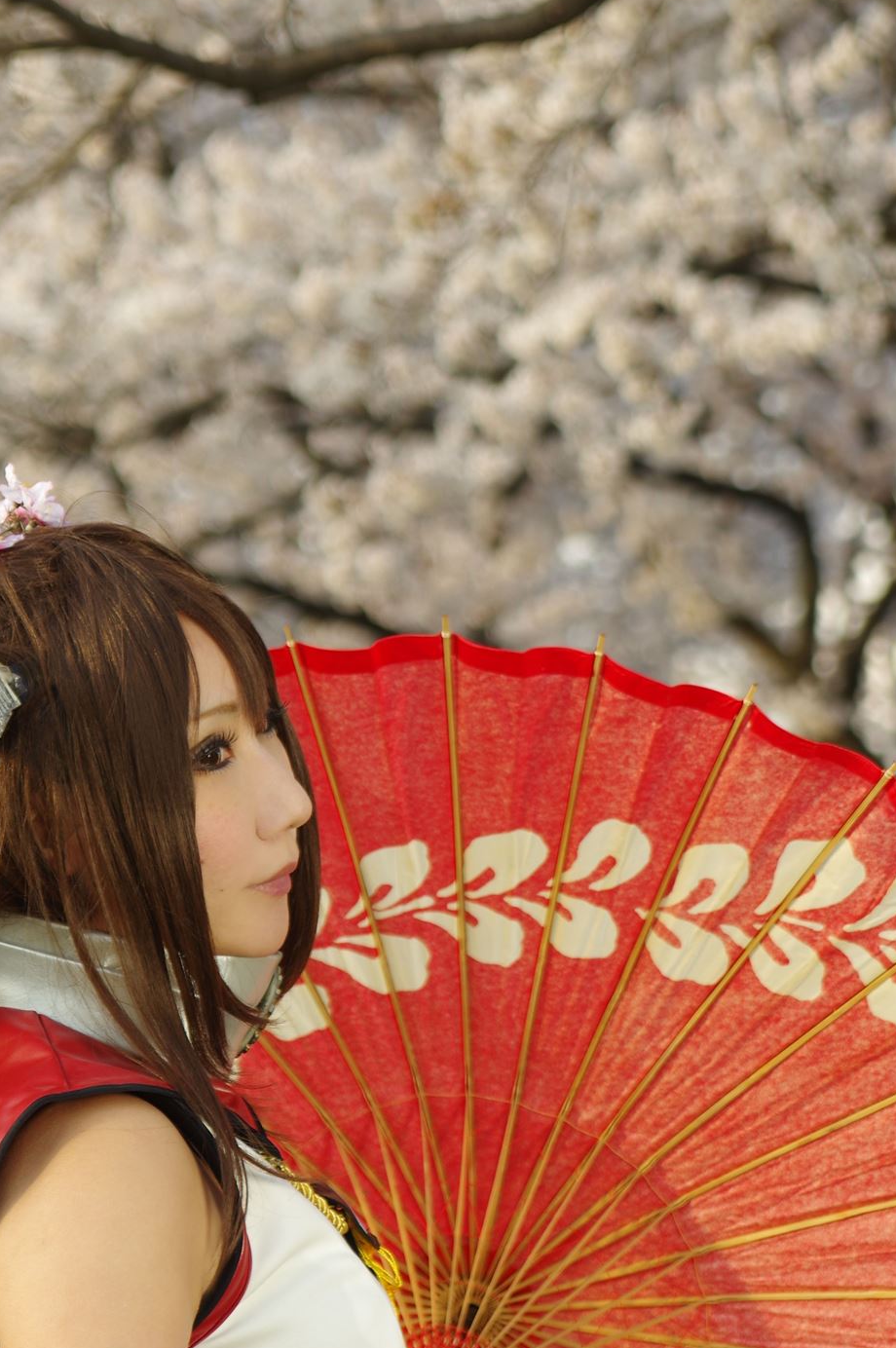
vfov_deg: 12.6
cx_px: 634
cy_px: 396
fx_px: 6097
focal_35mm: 163
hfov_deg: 8.4
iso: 100
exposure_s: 1/125
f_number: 4
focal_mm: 63
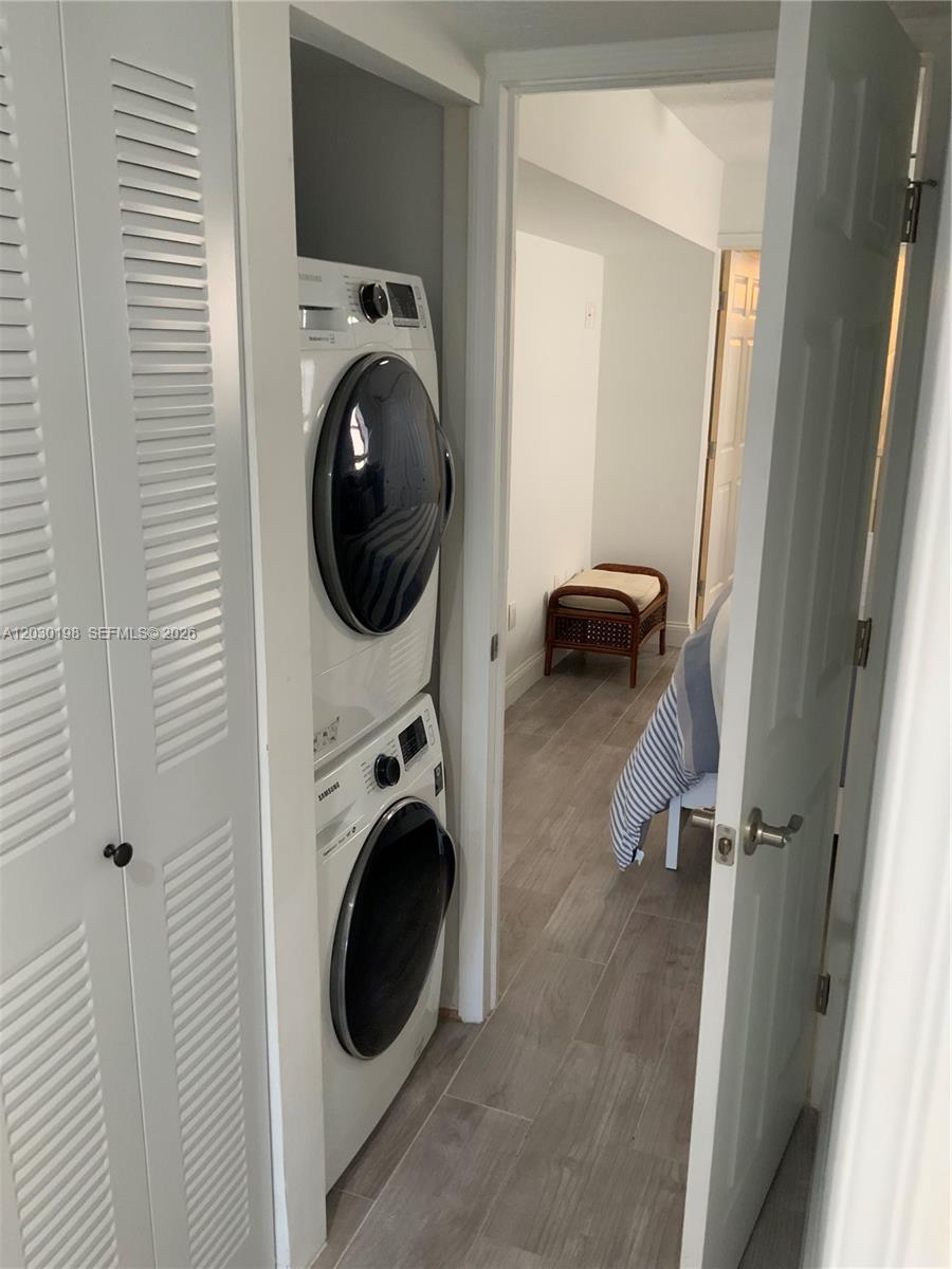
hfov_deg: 48.2
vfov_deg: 61.7
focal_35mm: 29
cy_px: 634
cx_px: 476
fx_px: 1063
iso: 100
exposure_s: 1/60
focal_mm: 3
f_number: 1.8
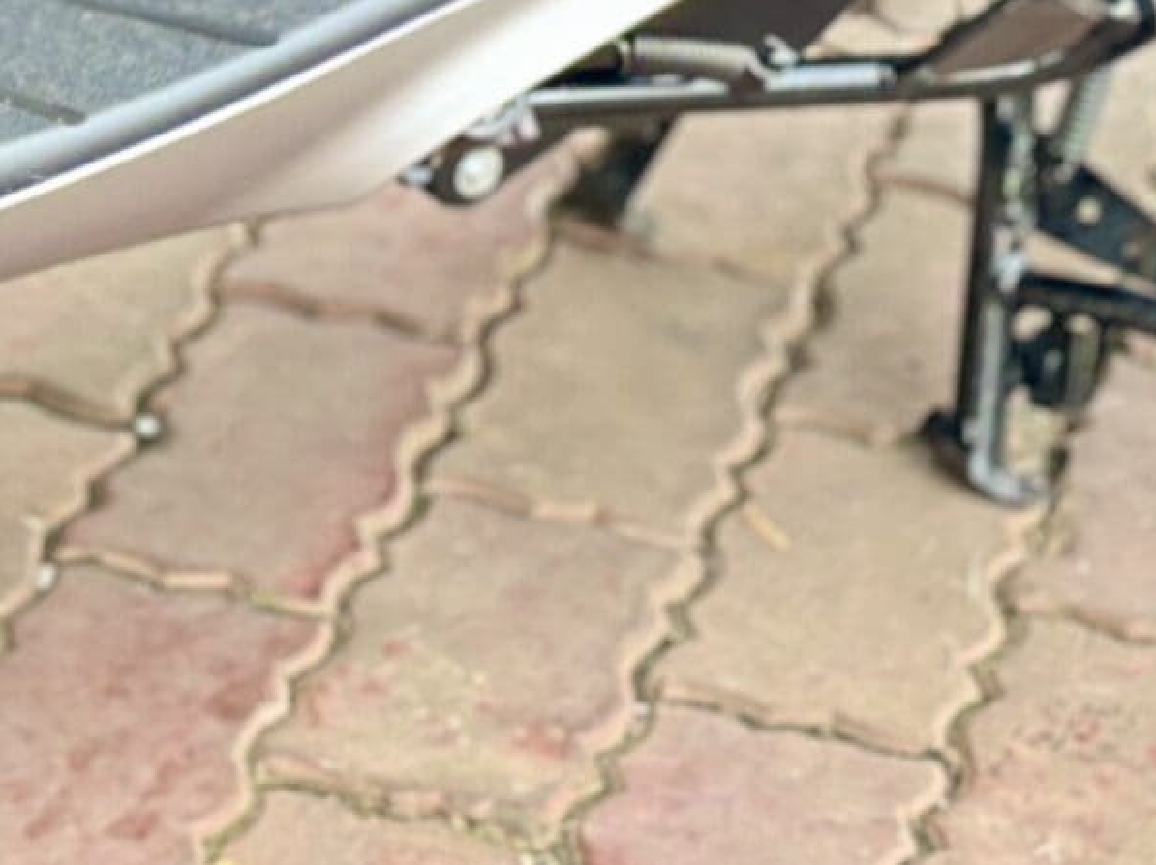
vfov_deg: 7.0
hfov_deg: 9.5
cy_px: -749
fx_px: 6875
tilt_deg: -15.9
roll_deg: -0.4
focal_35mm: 206
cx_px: -4
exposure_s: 1/171
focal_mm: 6.86
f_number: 1.78
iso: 125
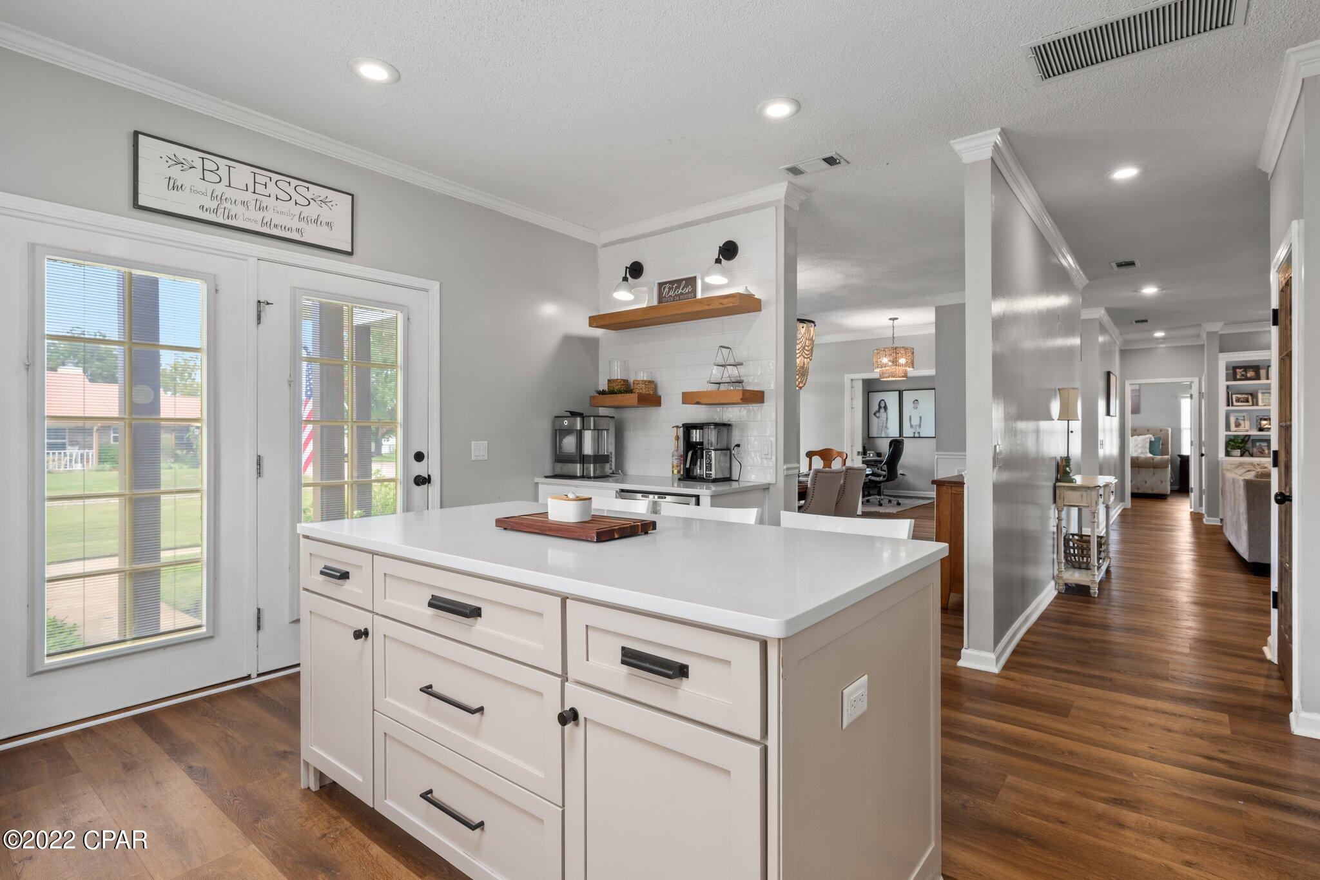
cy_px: 440
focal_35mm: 18
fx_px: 660
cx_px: 660
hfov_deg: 90.0
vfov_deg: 67.4
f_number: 9
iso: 500
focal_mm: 18
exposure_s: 1/2.5
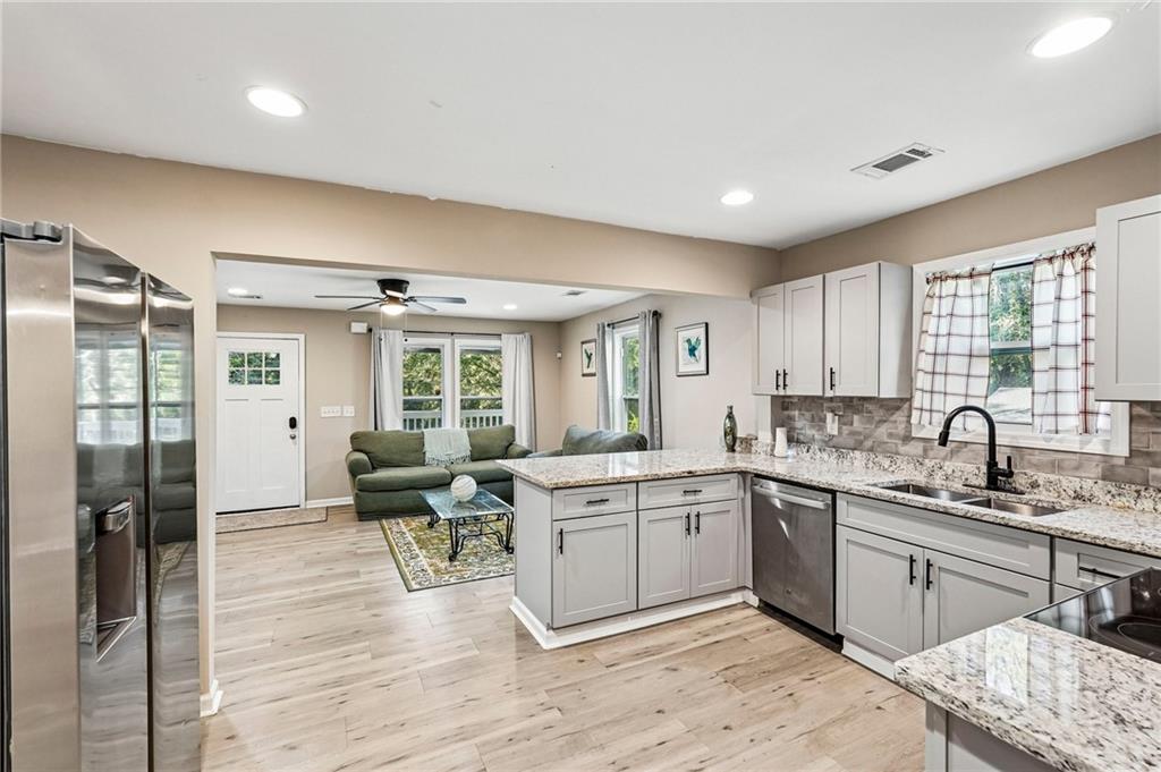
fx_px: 516
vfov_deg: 73.7
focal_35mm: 16
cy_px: 386
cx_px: 580
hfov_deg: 96.8
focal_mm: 16
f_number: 8
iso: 800
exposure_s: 1/8
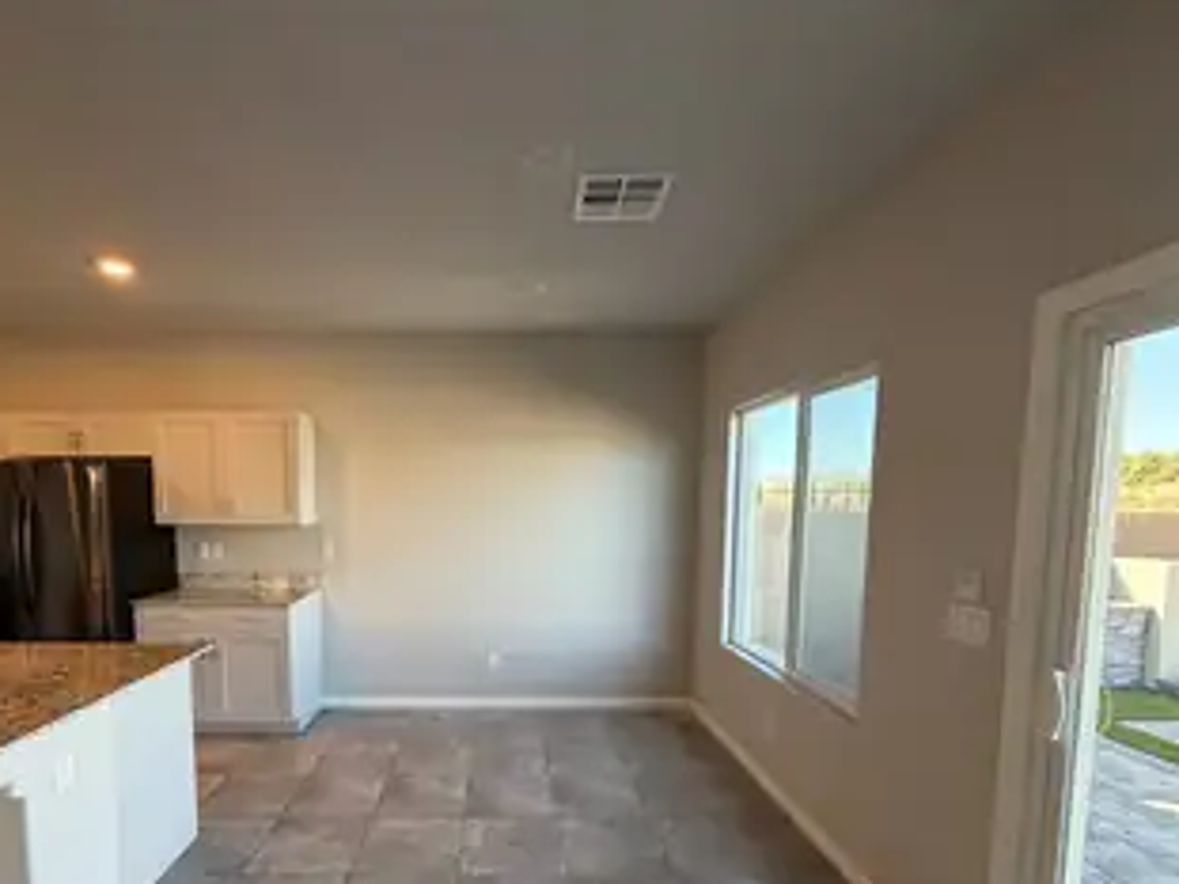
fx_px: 613
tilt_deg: -4.7
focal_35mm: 18
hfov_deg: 87.0
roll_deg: -0.2
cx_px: 493
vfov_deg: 70.5
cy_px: 550
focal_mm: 2.22
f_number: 2.2
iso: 200
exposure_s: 1/120
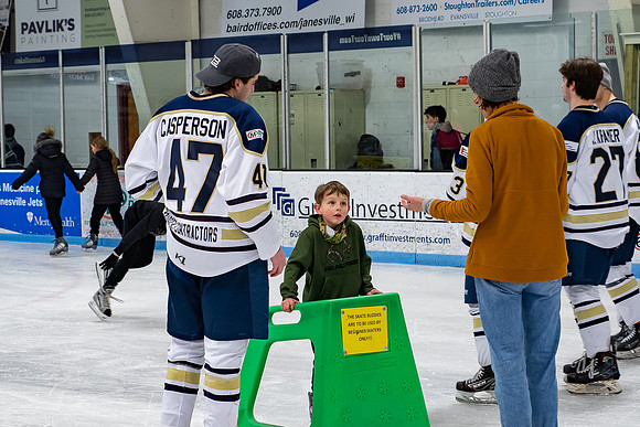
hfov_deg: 22.8
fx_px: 1590
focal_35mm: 89
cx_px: 332
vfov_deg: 15.3
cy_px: 233
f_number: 4.5
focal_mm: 48
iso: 400
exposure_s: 1/250
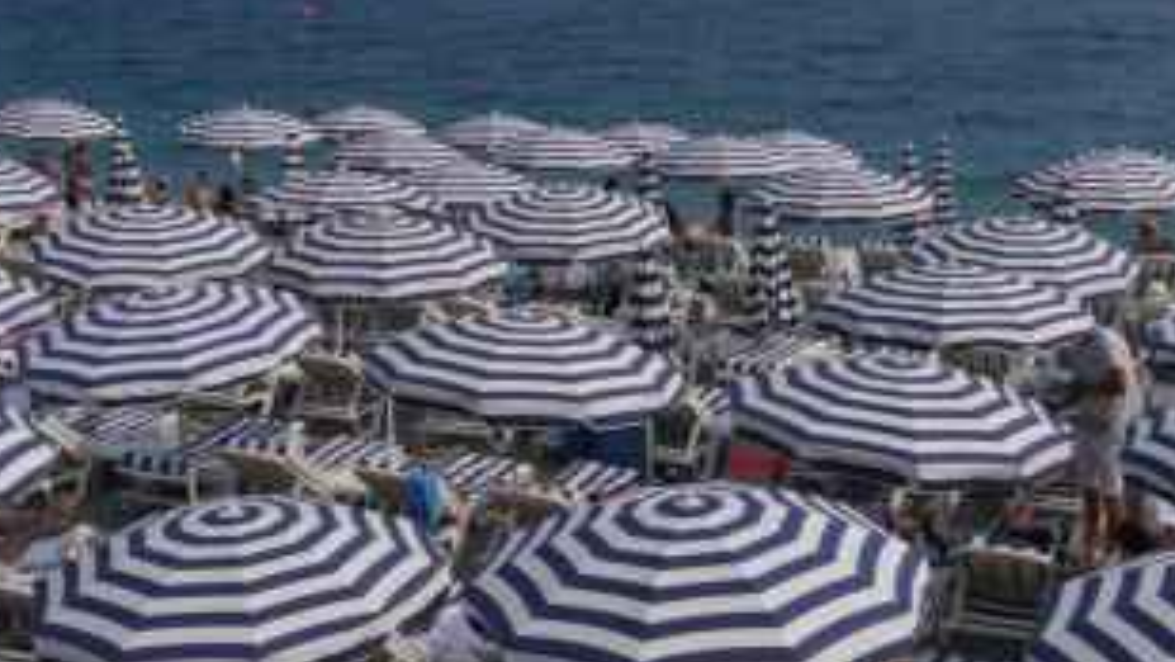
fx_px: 1870
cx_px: 586
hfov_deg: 34.9
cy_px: 367
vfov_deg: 20.1
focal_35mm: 60
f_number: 22
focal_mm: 17
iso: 160
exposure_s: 1/125
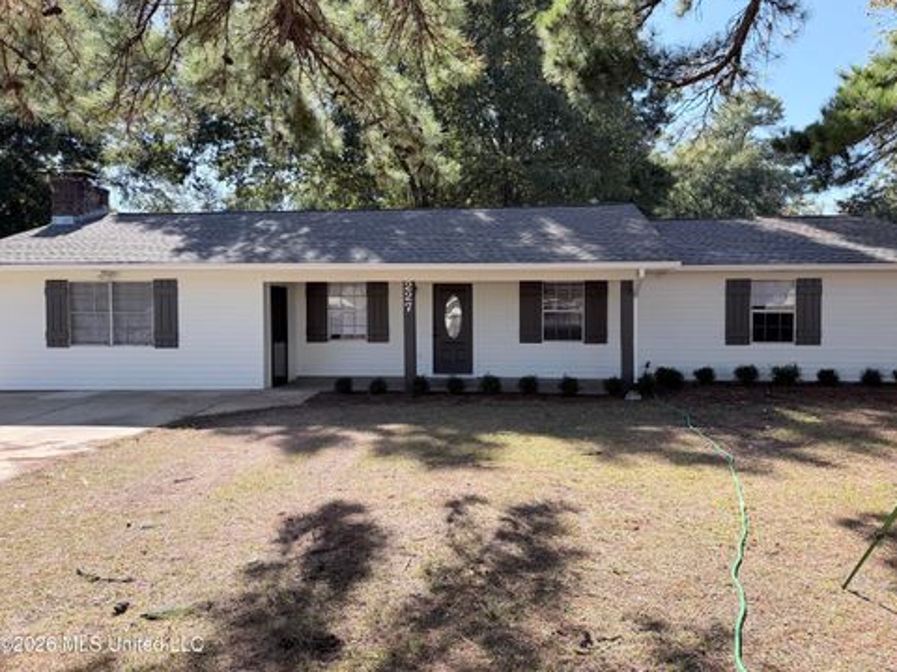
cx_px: 463
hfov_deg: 69.4
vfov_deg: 54.9
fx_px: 648
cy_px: 326
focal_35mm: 25
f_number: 1.78
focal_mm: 6.76
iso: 100
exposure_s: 1/1855
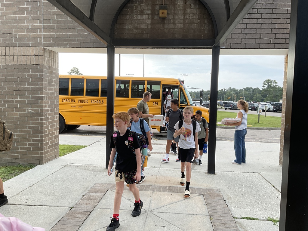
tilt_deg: -4.4
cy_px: 116
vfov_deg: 48.2
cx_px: 154
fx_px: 258
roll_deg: -1.1
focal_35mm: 29
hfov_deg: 61.7
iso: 16
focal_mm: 3
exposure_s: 1/249
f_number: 1.8
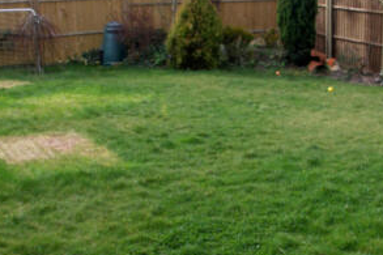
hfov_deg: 34.3
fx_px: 617
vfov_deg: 23.4
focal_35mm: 58
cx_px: 237
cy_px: 131
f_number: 4.5
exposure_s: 1/125
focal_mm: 7.2
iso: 50
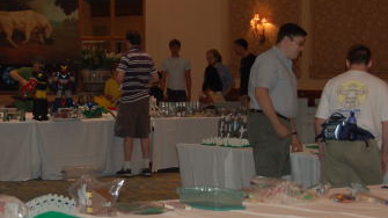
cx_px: 37
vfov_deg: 10.6
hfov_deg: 18.5
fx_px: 1172
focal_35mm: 114
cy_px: 74
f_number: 4.8
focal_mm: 38
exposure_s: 1/60
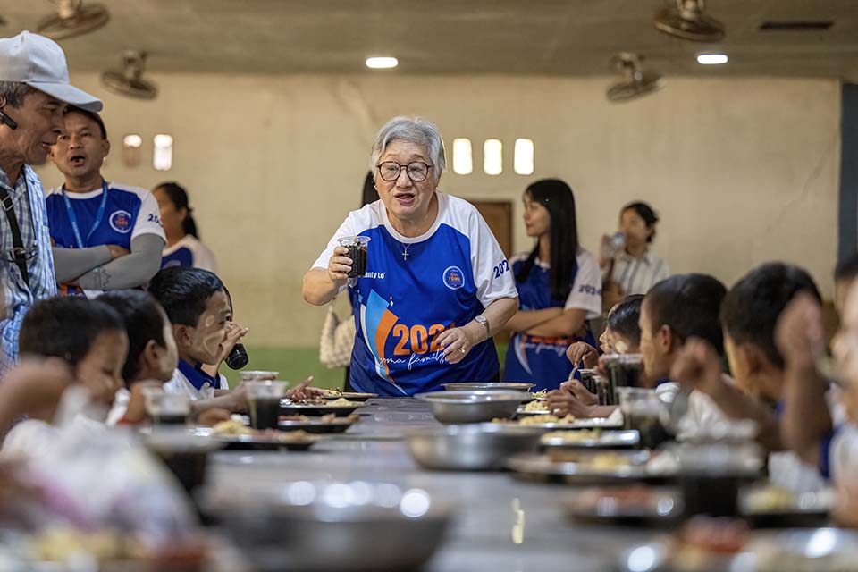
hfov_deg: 21.0
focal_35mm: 97
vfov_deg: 14.1
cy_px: 286
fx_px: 2312
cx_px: 429
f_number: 2.8
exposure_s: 1/320
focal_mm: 97
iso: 4500
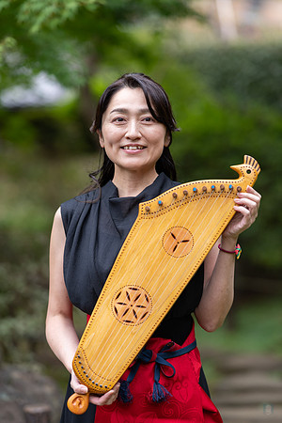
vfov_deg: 19.5
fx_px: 1234
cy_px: 212
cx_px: 141
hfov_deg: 13.0
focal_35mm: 105
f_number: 2.2
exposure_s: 1/250
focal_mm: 105
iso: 160
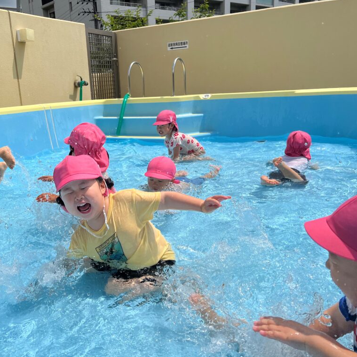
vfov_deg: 52.5
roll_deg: +4.1
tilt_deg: -14.7
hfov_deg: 51.9
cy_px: 179
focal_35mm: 31
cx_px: 132
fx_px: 362
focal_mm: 5.7
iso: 50
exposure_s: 1/9434
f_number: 1.5
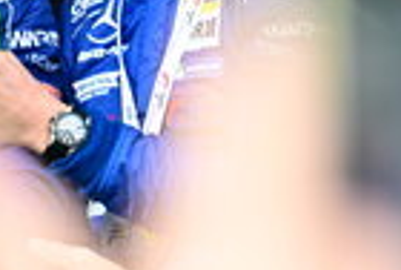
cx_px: -235
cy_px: -191
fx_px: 12078
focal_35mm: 1082
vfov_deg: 1.3
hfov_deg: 1.9
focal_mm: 190
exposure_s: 1/500
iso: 450
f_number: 4
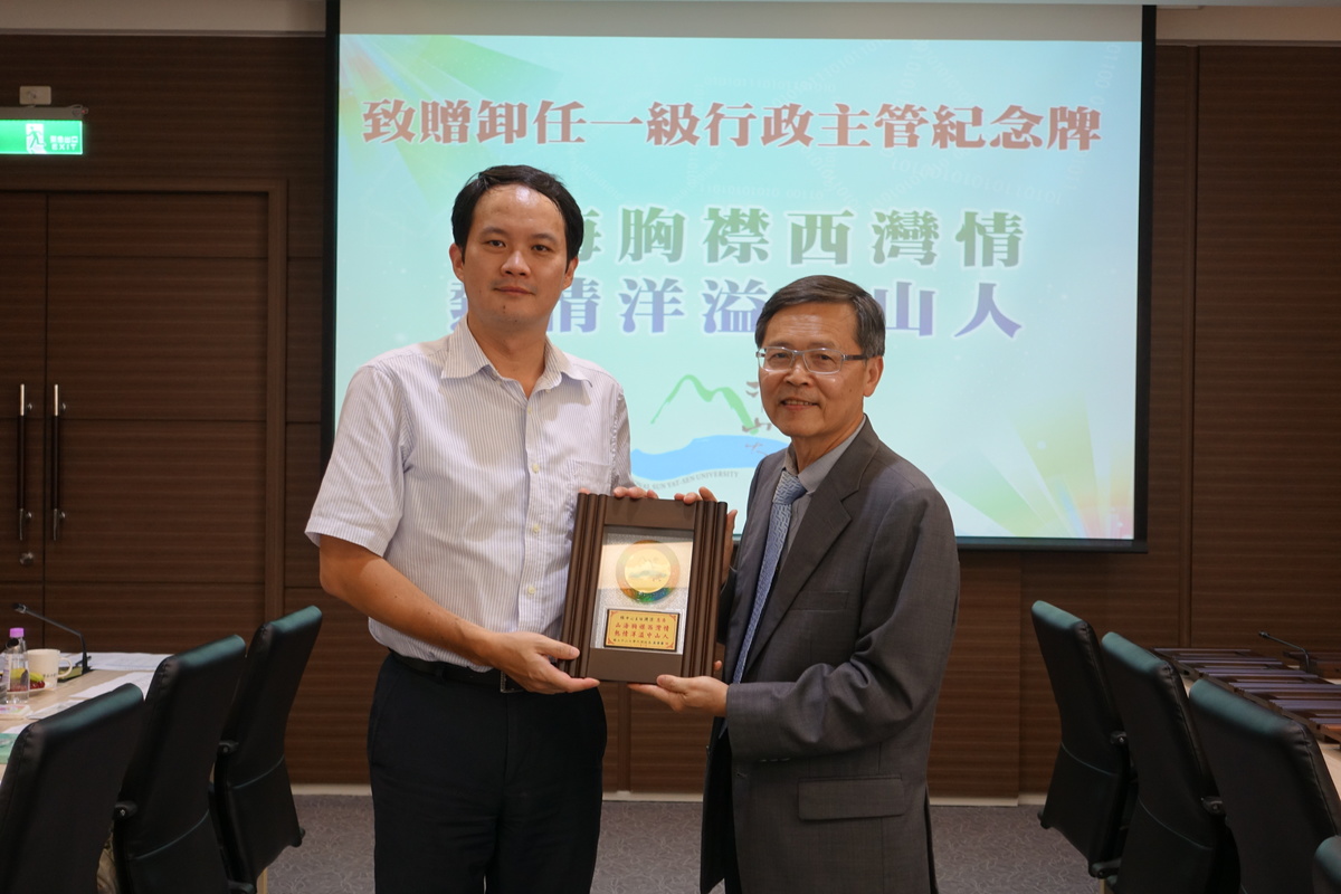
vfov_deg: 31.9
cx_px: 670
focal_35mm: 42
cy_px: 447
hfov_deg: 46.4
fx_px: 1564
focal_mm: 15.52
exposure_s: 1/100
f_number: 2.8
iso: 250
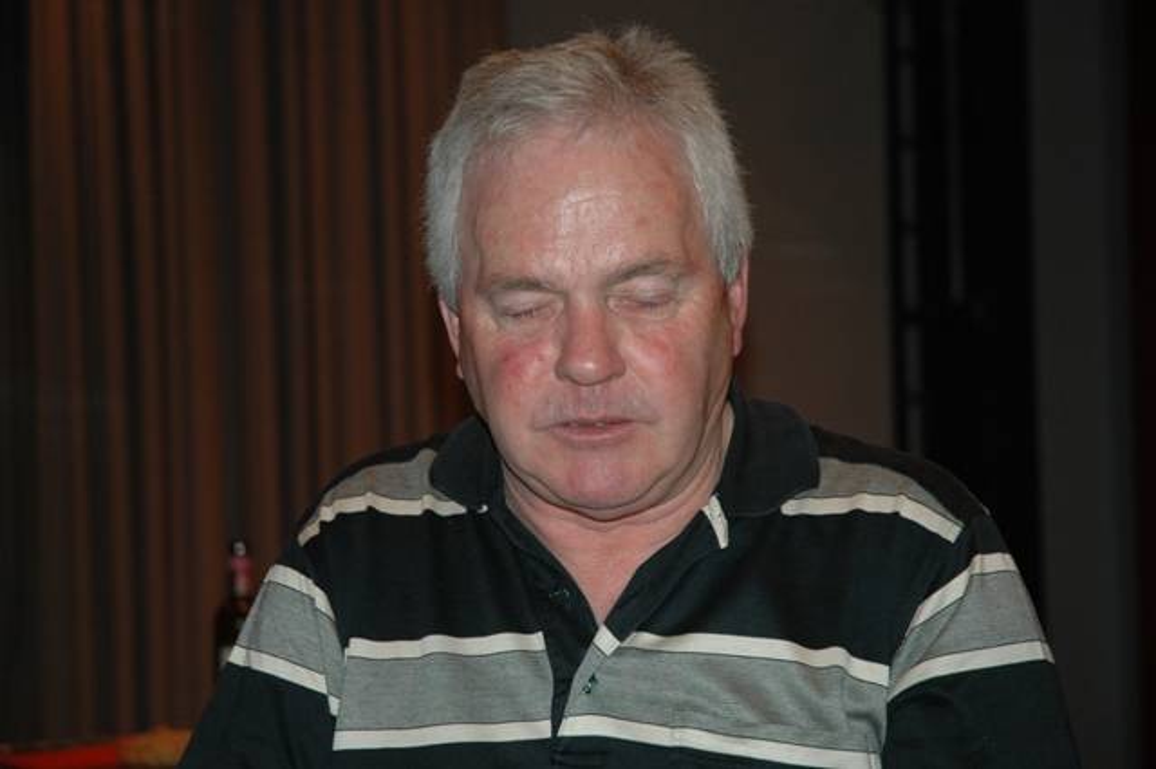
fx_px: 3129
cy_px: 384
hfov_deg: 20.9
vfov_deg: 14.0
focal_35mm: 98
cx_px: 578
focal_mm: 65
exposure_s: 1/60
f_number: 4.5
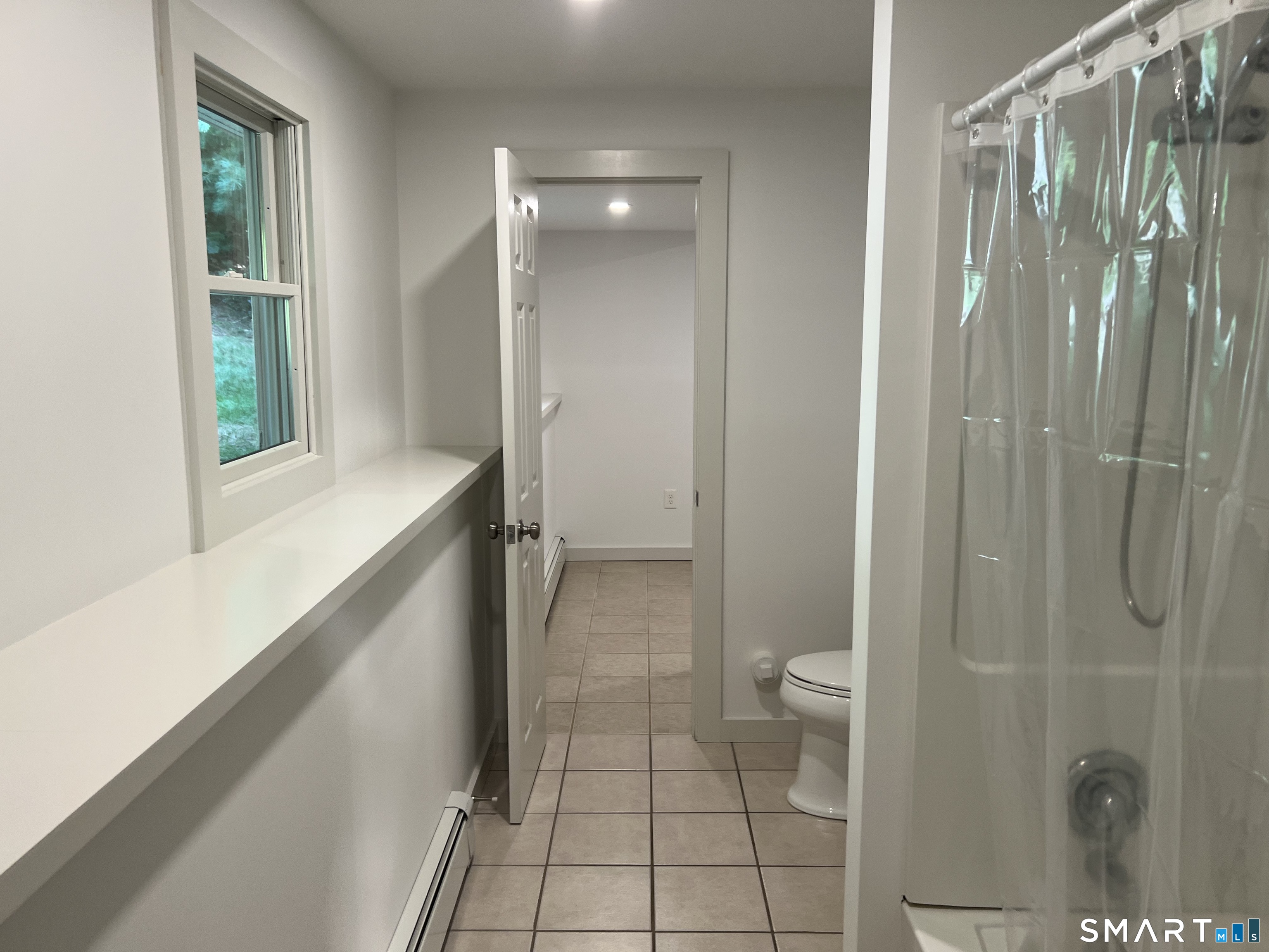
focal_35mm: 26
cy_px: 476
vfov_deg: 53.1
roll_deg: +1.1
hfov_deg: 67.3
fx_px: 953
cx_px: 634
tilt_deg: -7.3
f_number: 1.5
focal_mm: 5.7
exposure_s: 1/60
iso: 64
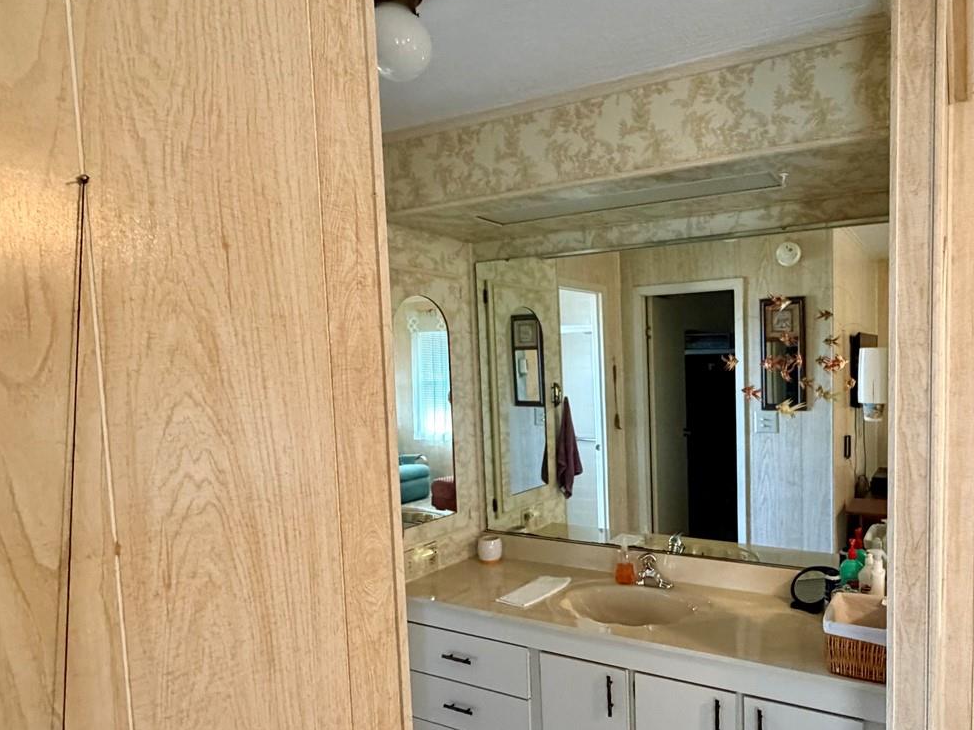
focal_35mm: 23
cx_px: 654
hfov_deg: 71.6
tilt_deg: -3.5
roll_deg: +2.2
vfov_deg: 58.7
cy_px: 411
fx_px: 647
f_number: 2.2
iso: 800
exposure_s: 1/60
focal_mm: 2.22
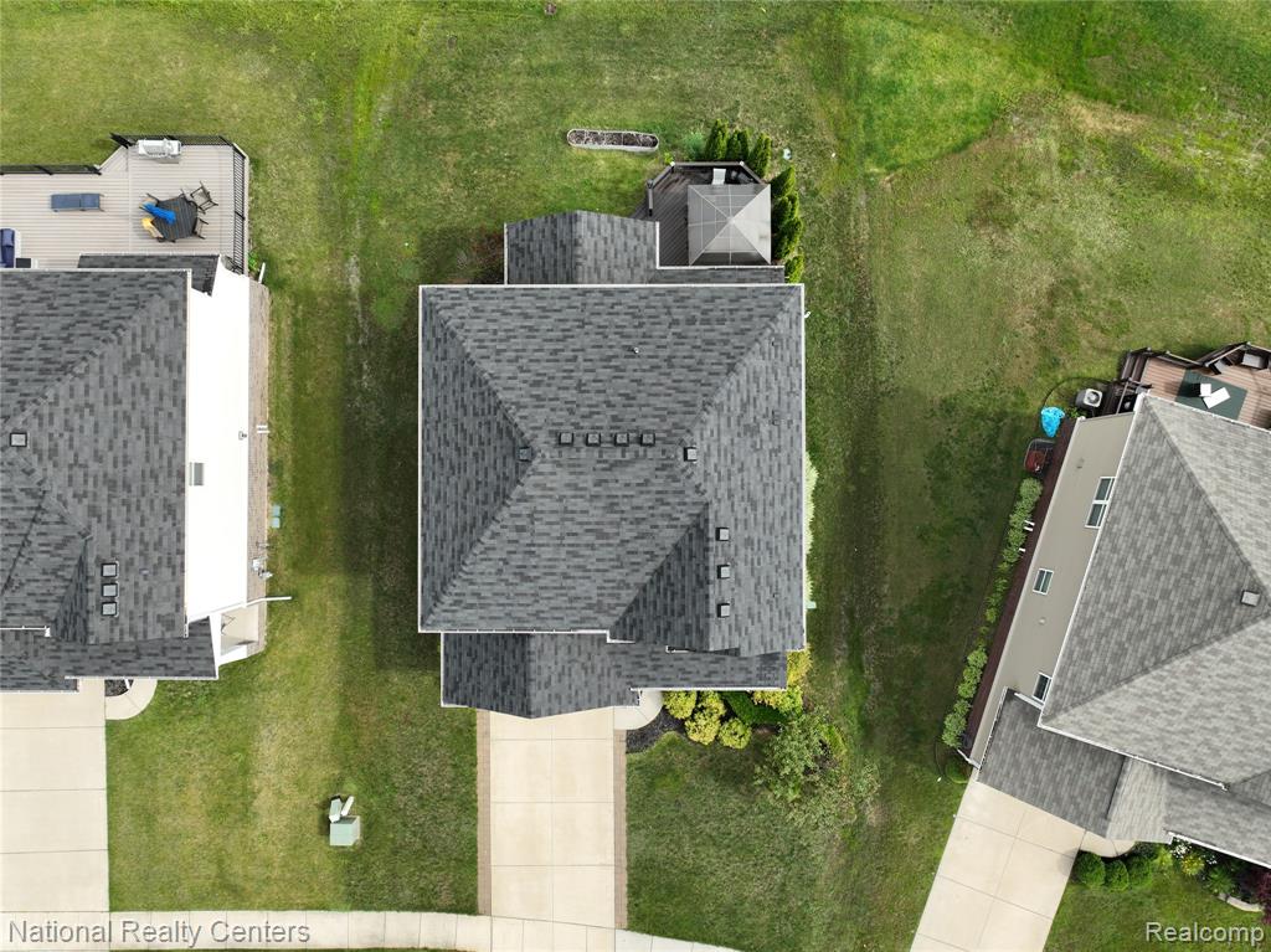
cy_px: 476
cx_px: 636
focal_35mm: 24
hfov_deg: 71.6
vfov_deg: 56.8
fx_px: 881
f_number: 2.8
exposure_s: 1/1000
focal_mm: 12.29
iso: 130
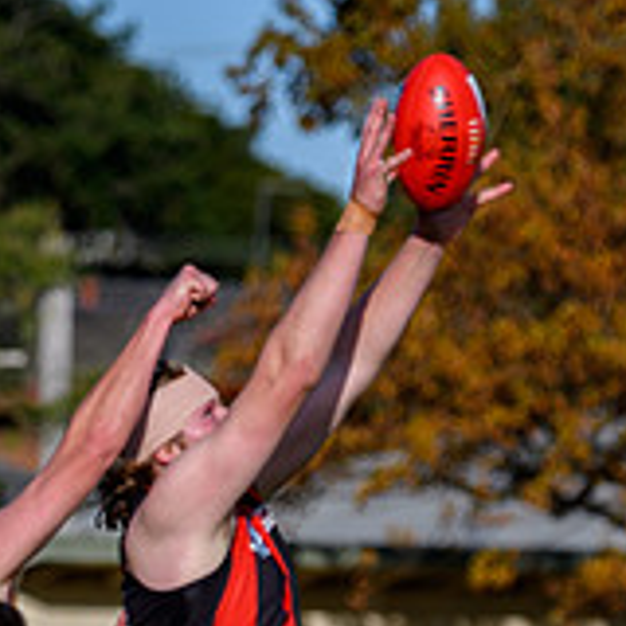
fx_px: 19539
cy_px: 866
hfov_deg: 1.8
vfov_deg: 1.8
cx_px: 339
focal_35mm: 955
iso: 100
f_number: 2.8
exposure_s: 1/2500
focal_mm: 155
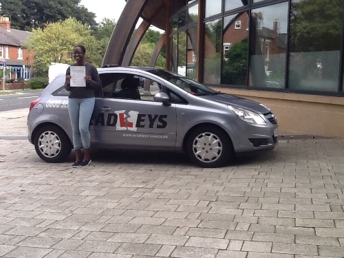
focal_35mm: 44
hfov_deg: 42.9
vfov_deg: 32.9
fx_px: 437
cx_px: 172
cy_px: 129
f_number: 2.4
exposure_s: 1/377
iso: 40
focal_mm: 2.03
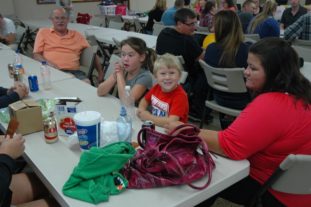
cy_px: 104
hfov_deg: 51.3
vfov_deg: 35.4
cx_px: 156
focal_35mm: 38
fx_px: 324
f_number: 4
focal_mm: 25
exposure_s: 1/60
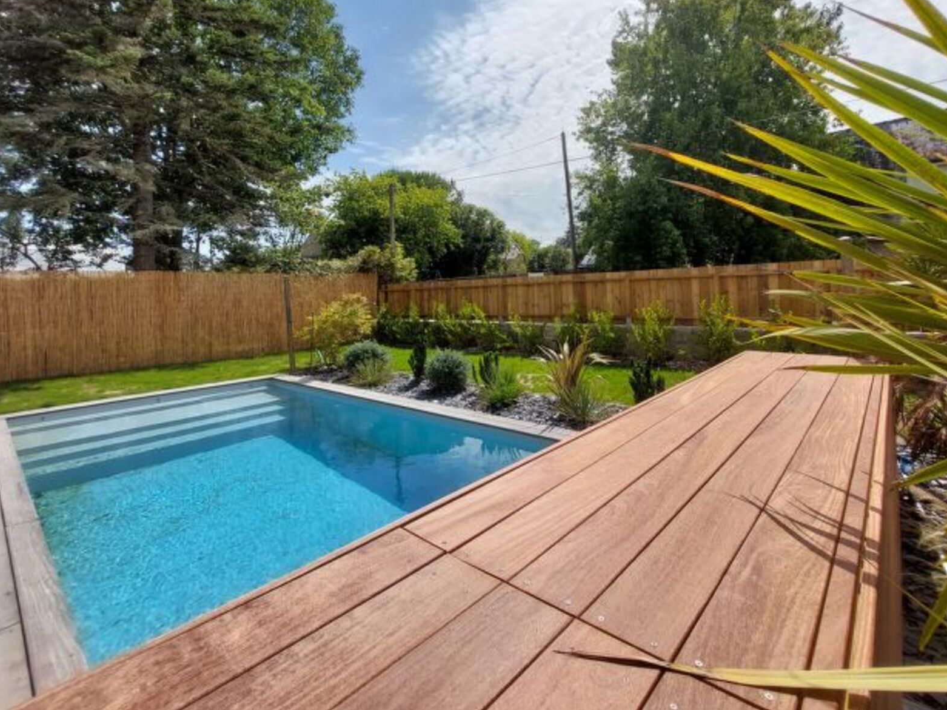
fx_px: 438
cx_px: 514
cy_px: 277
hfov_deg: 94.3
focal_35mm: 16
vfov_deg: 77.0
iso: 50
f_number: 2.2
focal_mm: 1.74
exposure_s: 1/2235
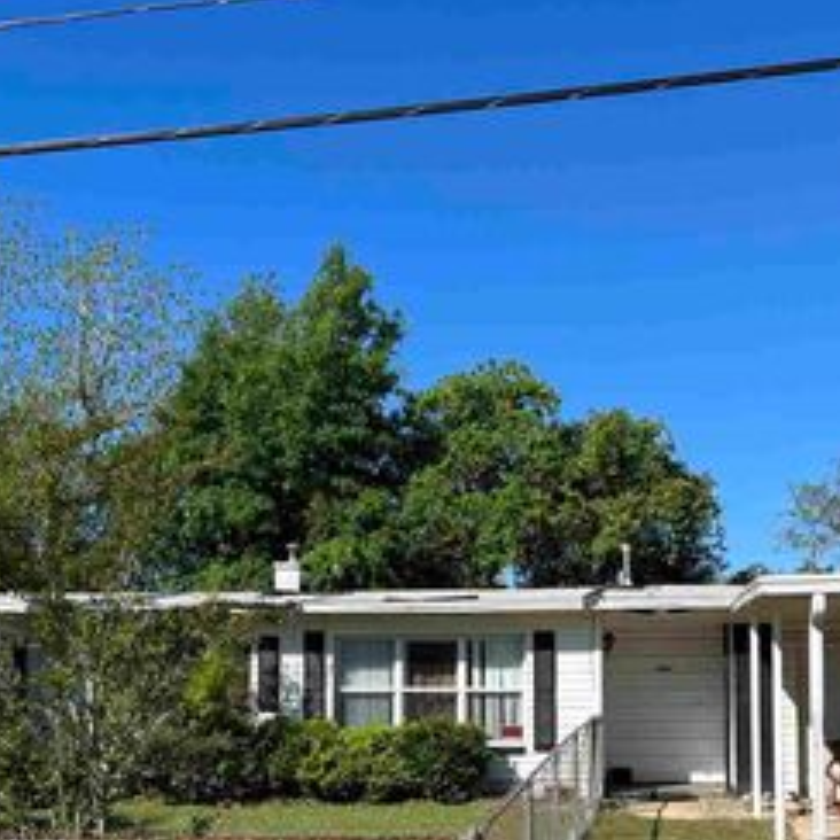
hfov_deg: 36.0
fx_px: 1290
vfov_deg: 35.2
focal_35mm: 47
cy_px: 635
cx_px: 485
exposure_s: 1/3968
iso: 50
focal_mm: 5.7
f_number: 1.5
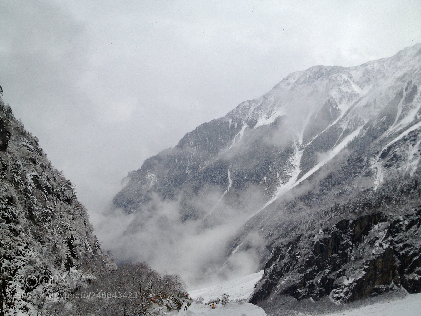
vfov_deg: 40.7
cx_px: 210
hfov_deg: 52.6
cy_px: 158
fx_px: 426
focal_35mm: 35
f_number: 2.4
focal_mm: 4.28
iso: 50
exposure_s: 1/4255
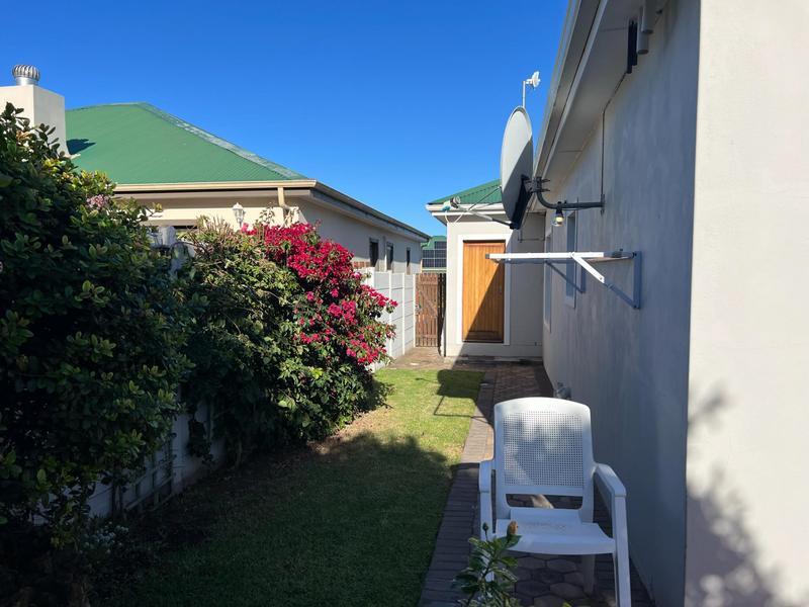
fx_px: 608
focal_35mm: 26
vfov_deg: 53.1
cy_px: 304
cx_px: 404
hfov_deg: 67.3
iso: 50
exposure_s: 1/4630
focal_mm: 5.7
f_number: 1.5
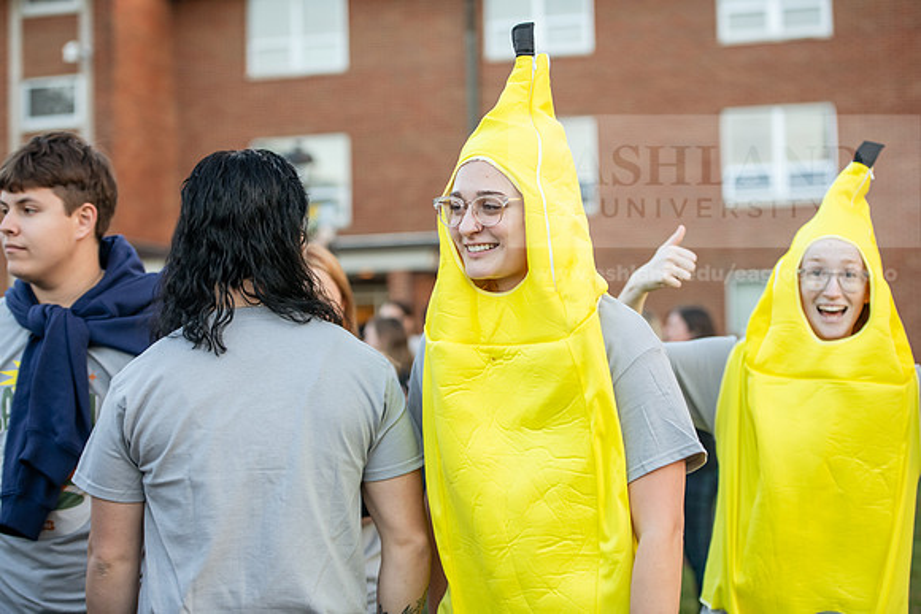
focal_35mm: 70
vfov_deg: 19.5
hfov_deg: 28.8
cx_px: 460
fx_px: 1791
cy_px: 307
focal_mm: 70
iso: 1000
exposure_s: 1/400
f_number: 3.2
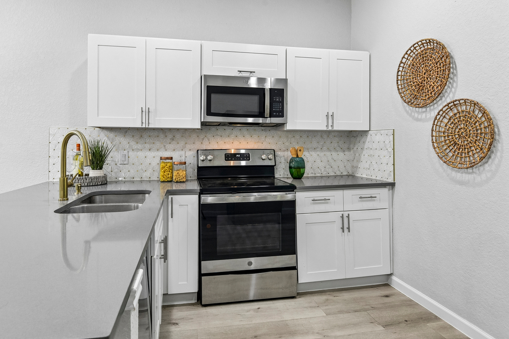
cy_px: 142
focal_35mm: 20
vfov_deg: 61.6
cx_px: 254
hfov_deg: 84.0
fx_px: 283
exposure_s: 1/15
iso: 900
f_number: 8
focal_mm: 16
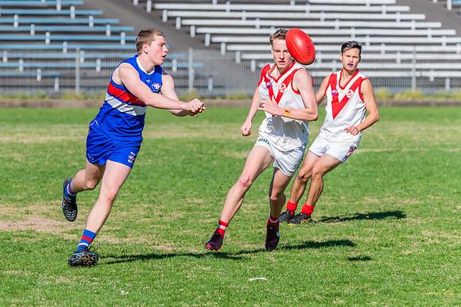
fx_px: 6115
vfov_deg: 2.9
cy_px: 156
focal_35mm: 477
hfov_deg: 4.3
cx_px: 159
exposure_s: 1/1600
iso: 800
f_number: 10
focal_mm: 360
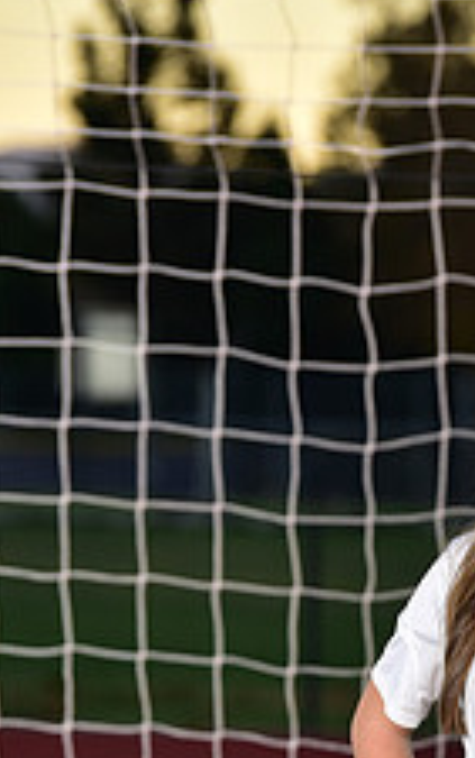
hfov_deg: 3.1
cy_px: 930
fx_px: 8683
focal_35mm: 420
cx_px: 541
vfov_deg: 5.0
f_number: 4.5
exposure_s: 1/200
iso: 250
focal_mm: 160
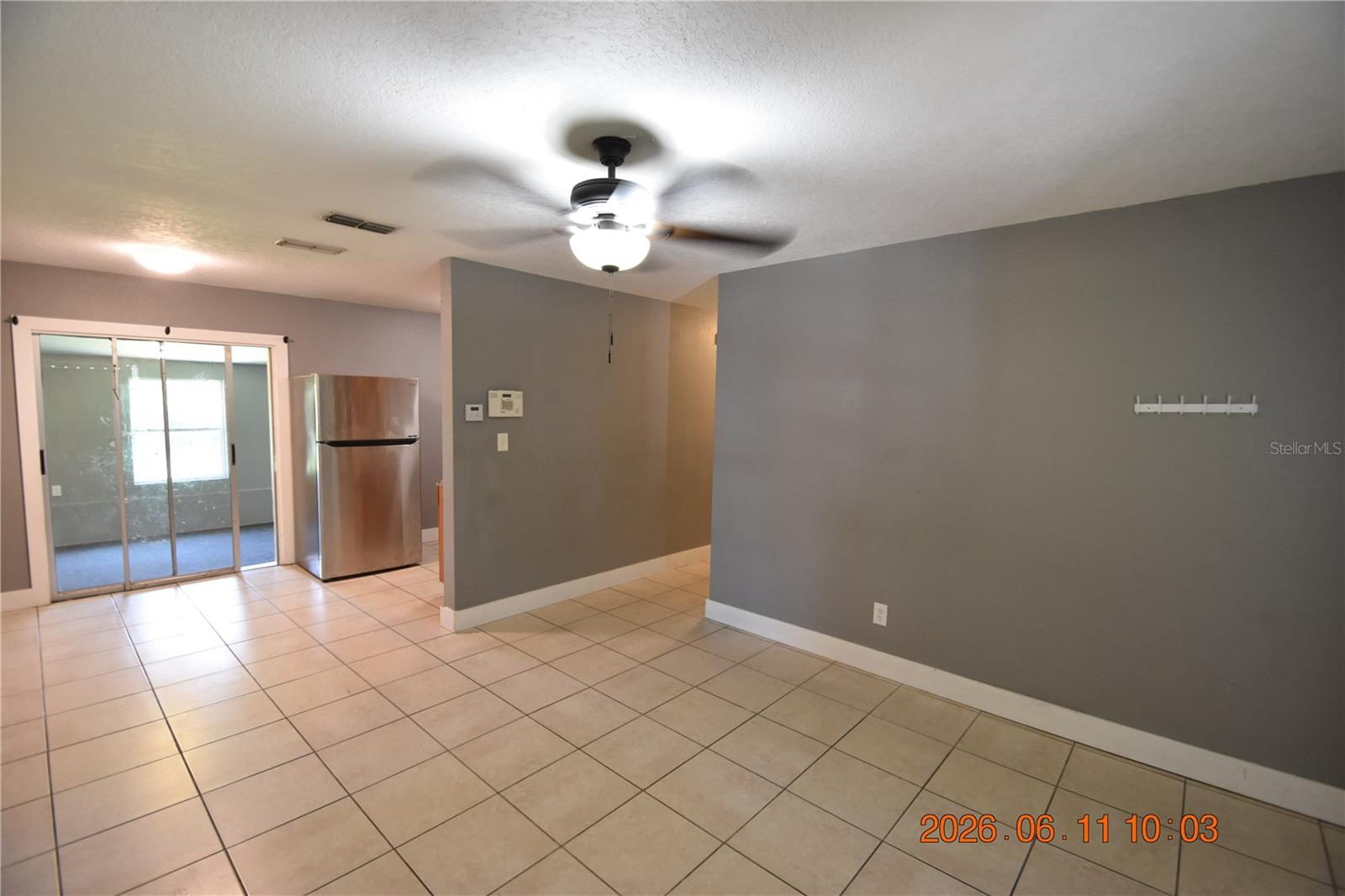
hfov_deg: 100.4
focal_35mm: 15
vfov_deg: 77.3
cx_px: 672
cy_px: 448
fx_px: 560
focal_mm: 10
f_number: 3.5
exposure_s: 1/30
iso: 800
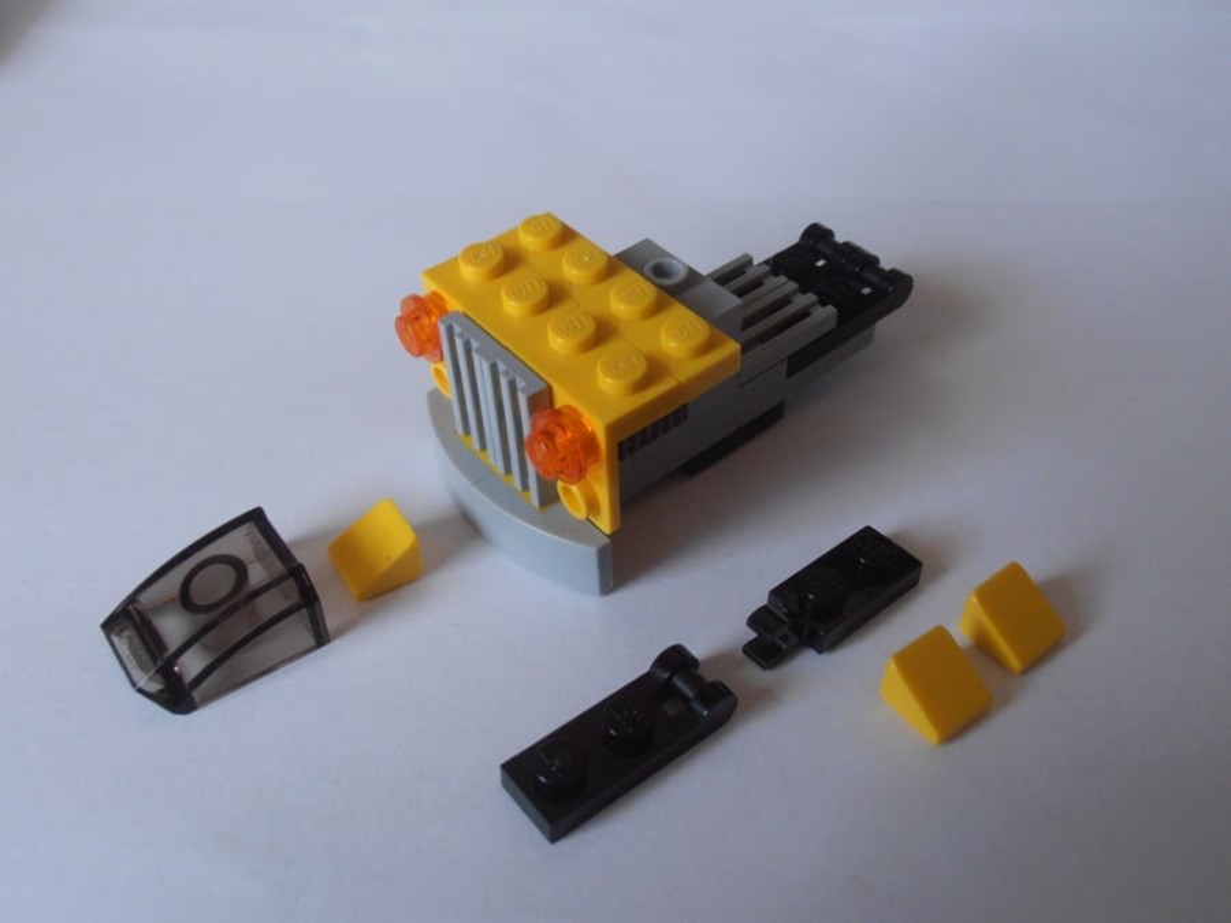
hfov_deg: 50.1
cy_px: 462
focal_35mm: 37
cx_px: 616
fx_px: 1316
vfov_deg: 38.7
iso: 125
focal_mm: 6.61
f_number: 3.9
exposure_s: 1/40
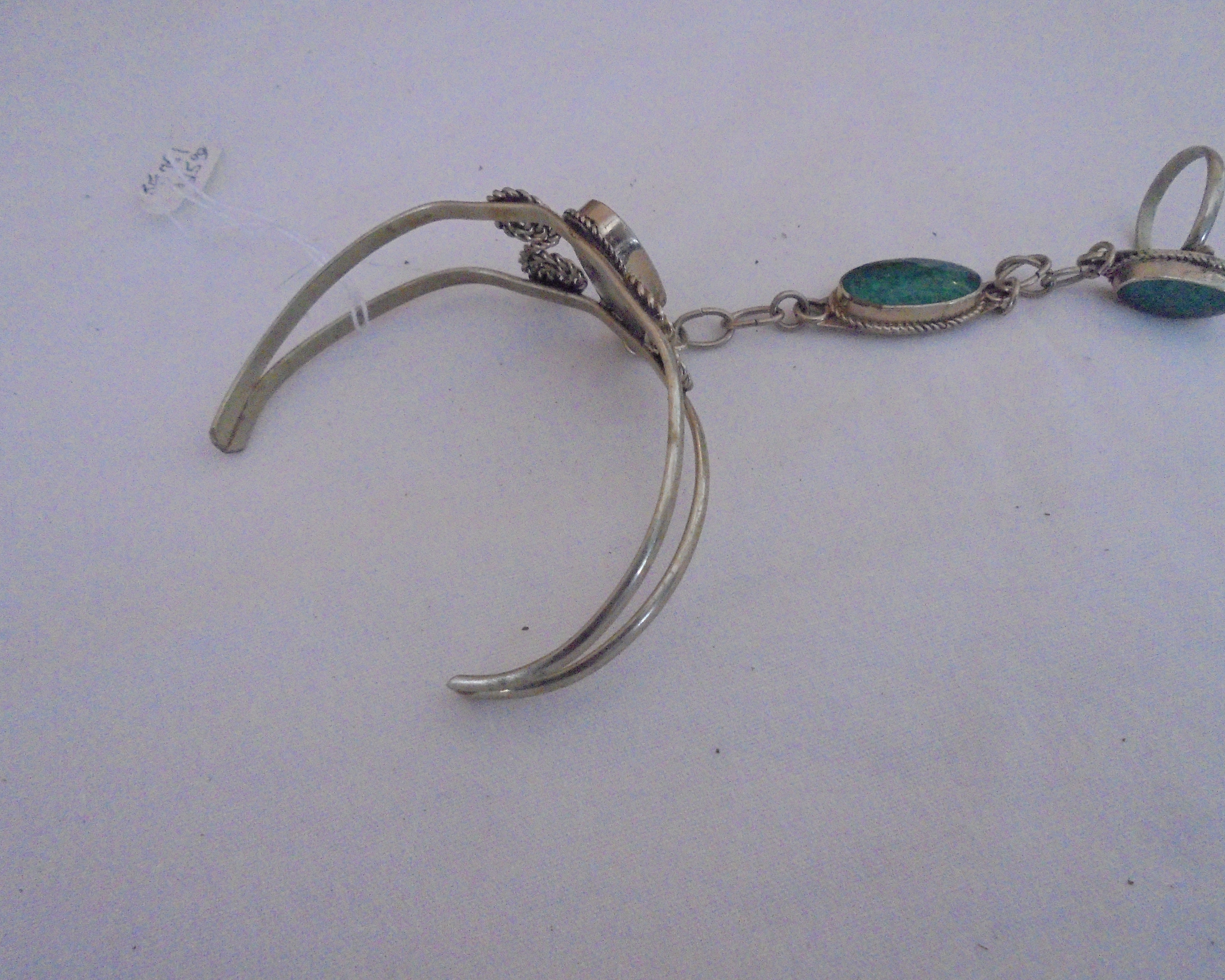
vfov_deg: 51.5
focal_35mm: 28
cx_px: 621
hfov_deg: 62.2
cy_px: 483
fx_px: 1015
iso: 800
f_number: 3.5
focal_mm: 4.6
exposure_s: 1/80
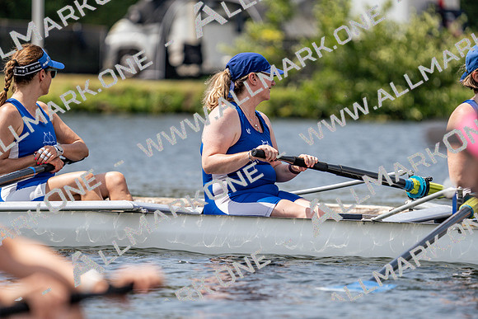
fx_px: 5113
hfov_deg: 5.4
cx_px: 239
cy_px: 160
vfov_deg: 3.6
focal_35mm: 385
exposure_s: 1/1600
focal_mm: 385
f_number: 6.3
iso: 200
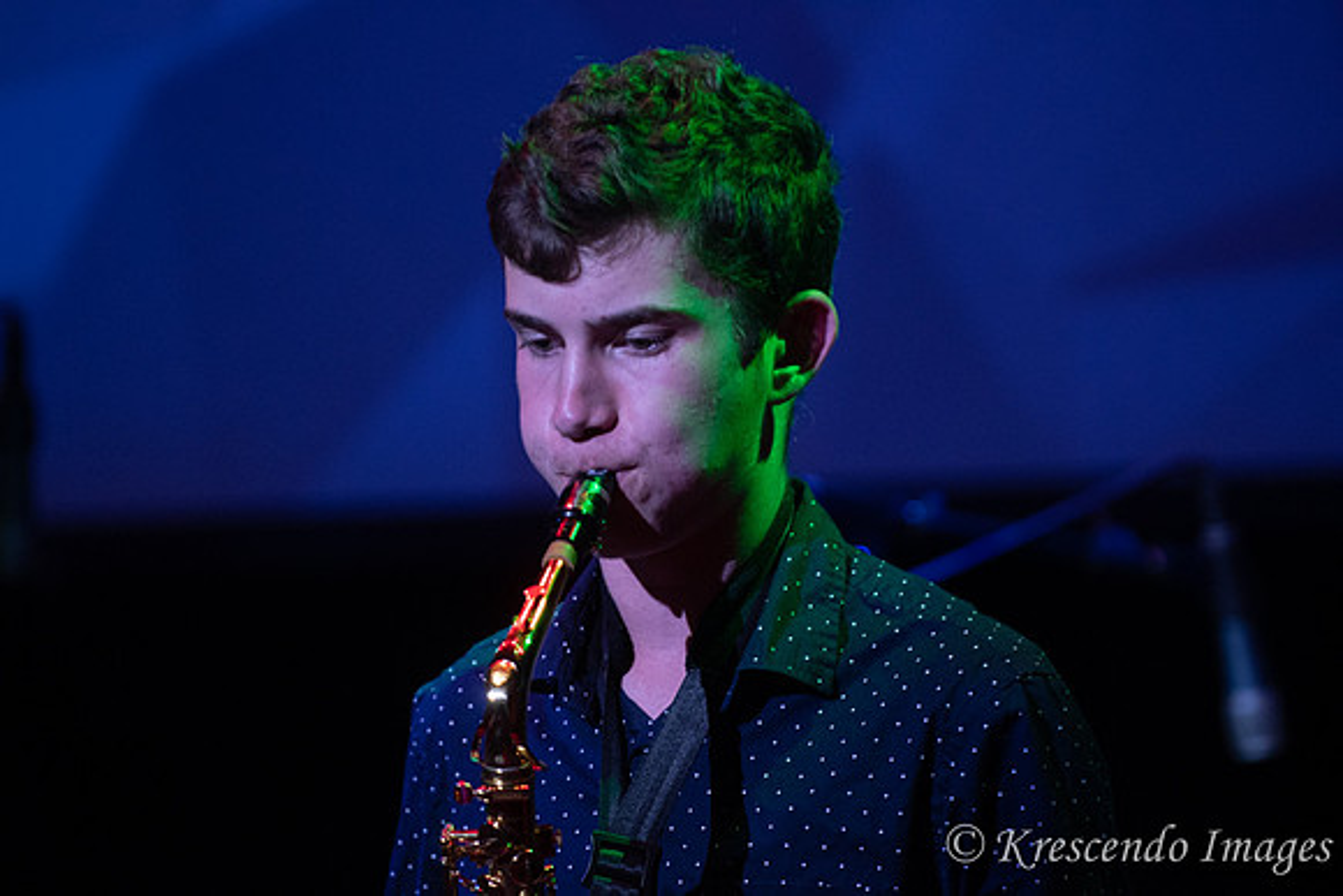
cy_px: 448
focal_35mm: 300
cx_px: 672
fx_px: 11194
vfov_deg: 4.6
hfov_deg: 6.9
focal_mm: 200
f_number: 2.8
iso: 1600
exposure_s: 1/200
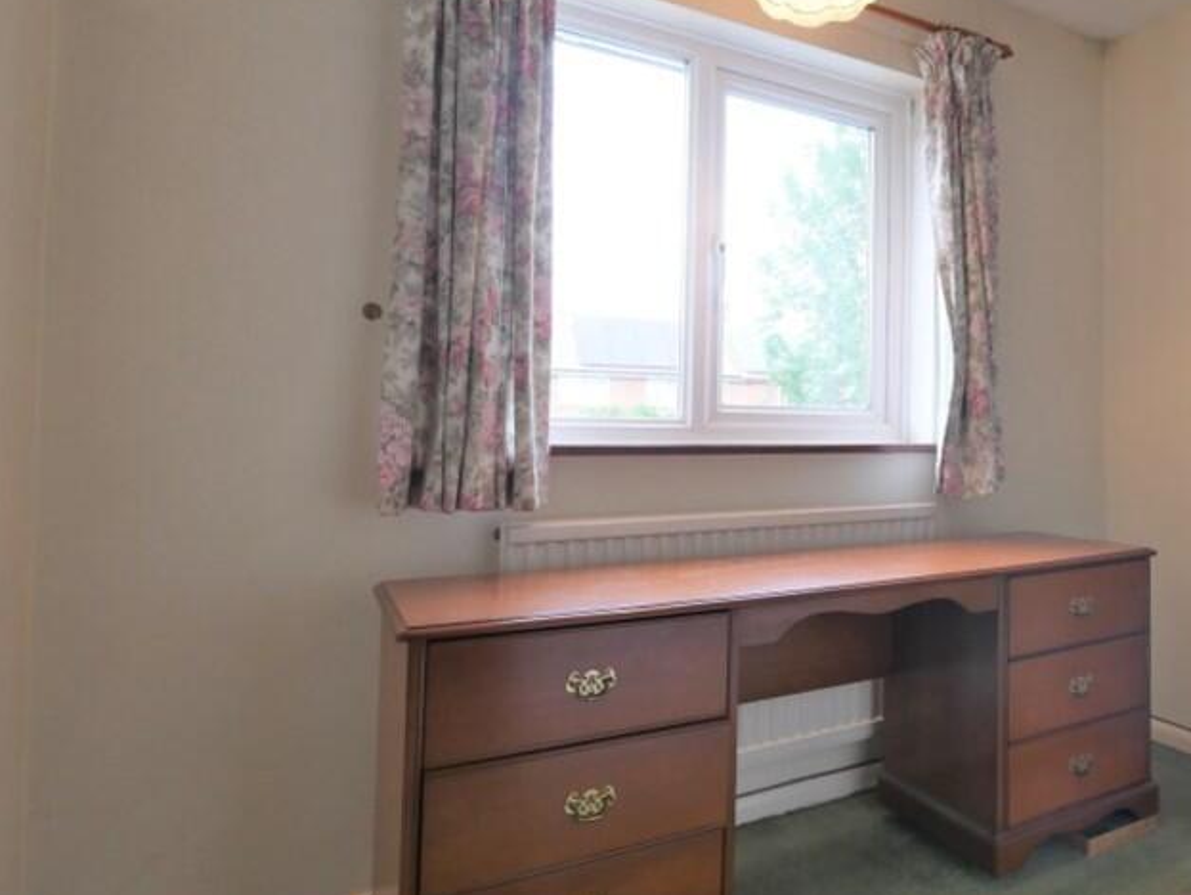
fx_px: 792
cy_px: 403
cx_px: 900
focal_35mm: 23
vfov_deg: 58.8
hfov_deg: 68.8
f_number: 4
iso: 200
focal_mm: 7
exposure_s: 1/80
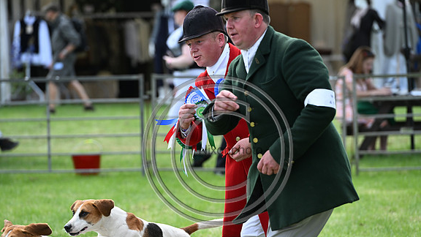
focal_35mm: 211
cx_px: 210
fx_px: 2355
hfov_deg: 10.2
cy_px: 140
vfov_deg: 5.8
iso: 500
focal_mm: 200
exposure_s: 1/1250
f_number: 4.5
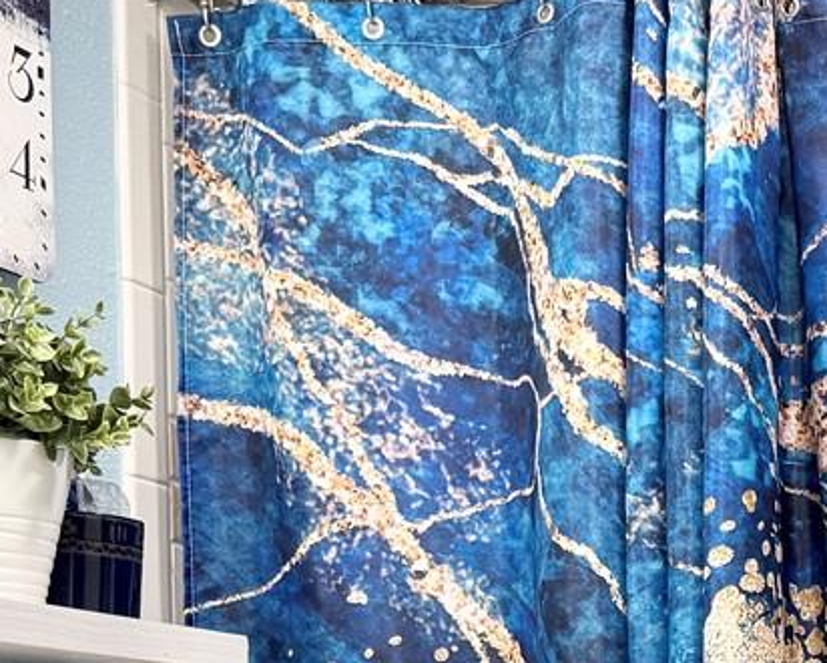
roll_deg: -0.6
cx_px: 1220
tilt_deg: -1.8
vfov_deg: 15.9
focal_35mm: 91
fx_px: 2228
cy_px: 906
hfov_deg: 18.7
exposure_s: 1/60
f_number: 1.78
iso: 160
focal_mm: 6.76
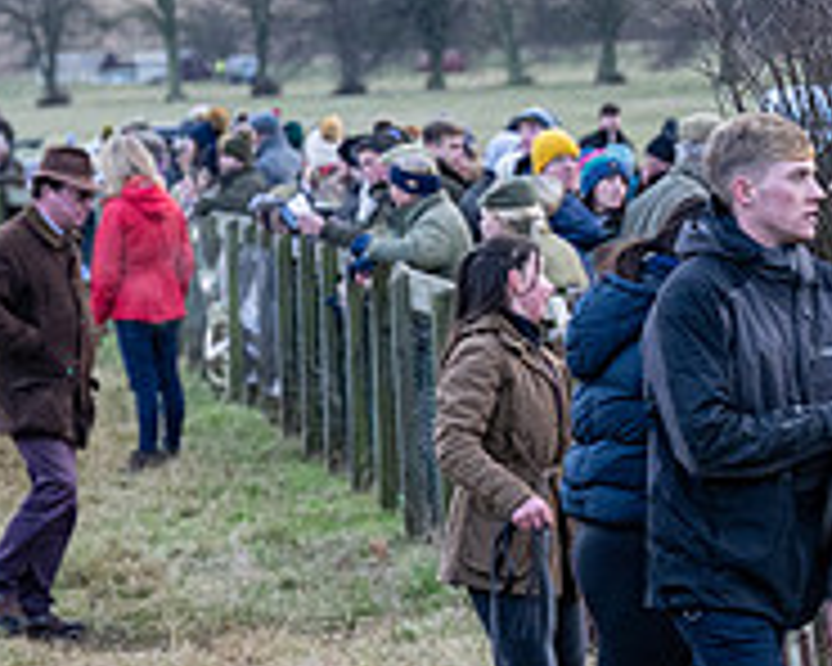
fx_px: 8865
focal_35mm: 360
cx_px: -61
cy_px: 418
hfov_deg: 5.4
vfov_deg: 4.3
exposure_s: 1/400
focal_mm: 70
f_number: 4
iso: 800
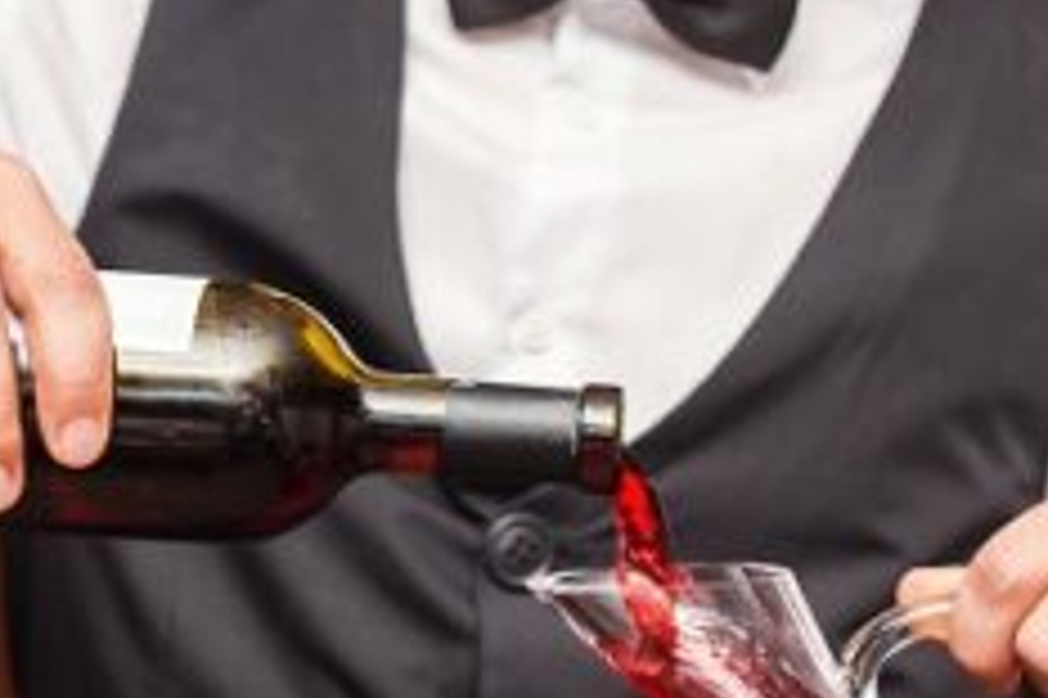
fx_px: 5527
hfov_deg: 10.8
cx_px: 607
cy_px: 545
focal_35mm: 190
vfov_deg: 7.2
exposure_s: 1/100
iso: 200
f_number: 4
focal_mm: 70
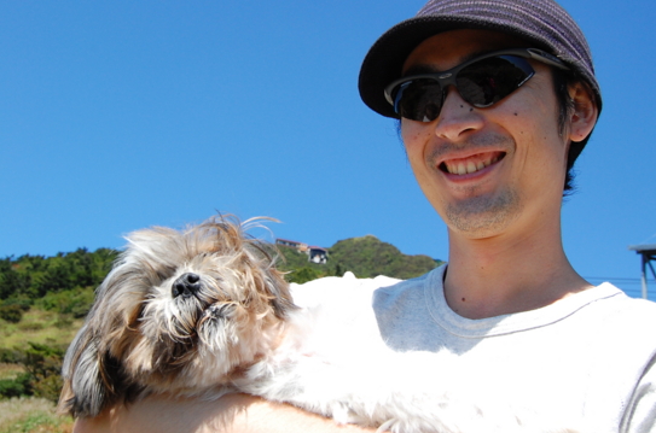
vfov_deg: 29.1
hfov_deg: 42.8
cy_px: 193
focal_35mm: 46
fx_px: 836
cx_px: 309
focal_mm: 26
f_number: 11
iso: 400
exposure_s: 1/500
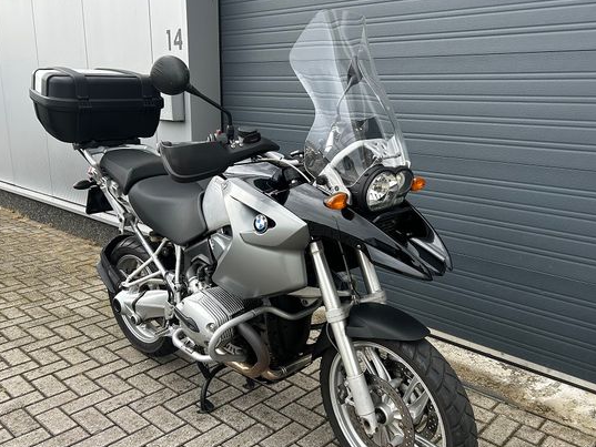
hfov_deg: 58.3
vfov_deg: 45.3
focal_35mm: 31
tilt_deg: -14.5
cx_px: 314
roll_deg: -0.9
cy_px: 255
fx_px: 534
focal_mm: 5.7
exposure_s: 1/172
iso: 40
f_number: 1.5
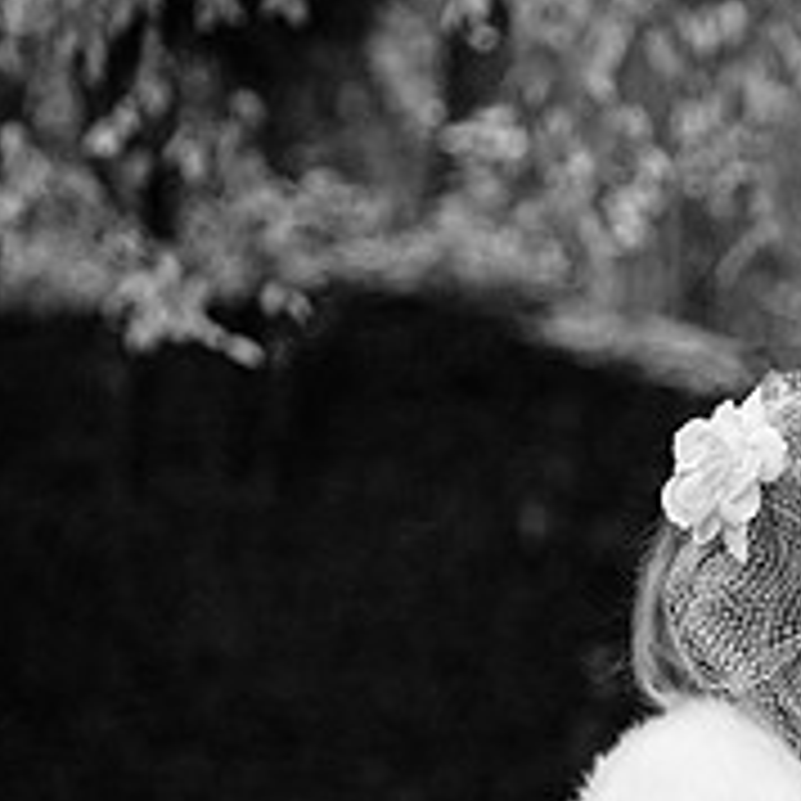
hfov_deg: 4.3
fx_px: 10655
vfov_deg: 4.3
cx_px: 862
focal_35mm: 407
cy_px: 643
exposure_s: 1/160
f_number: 2.8
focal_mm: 83.8
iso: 2000
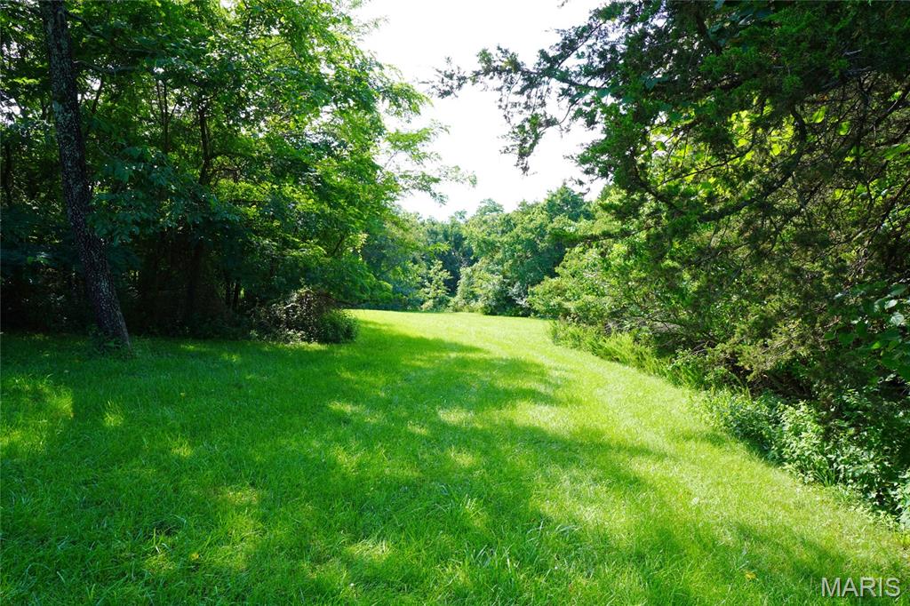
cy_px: 303
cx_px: 455
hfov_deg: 77.3
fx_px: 569
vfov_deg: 56.1
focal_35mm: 22
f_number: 5.6
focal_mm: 15
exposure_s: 1/80
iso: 100
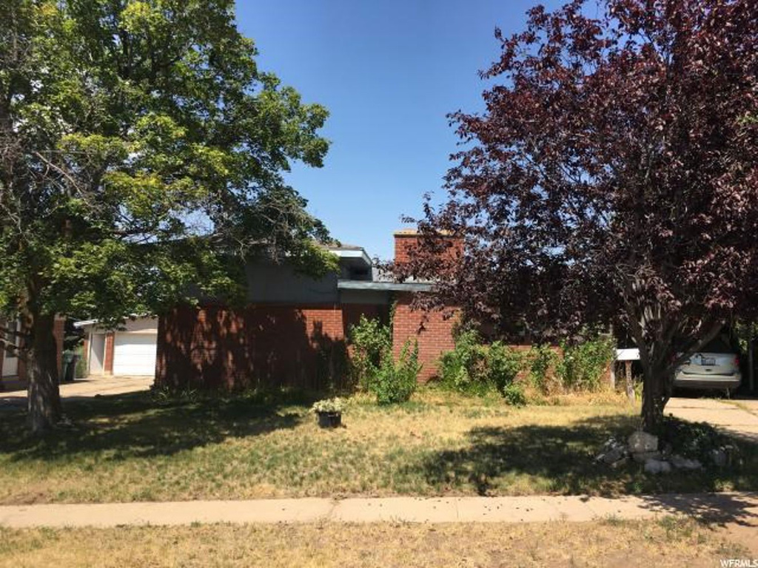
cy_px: 284
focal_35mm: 29
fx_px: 635
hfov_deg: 61.7
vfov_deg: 48.2
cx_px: 379
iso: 25
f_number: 2.2
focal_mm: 4.15
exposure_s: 1/986
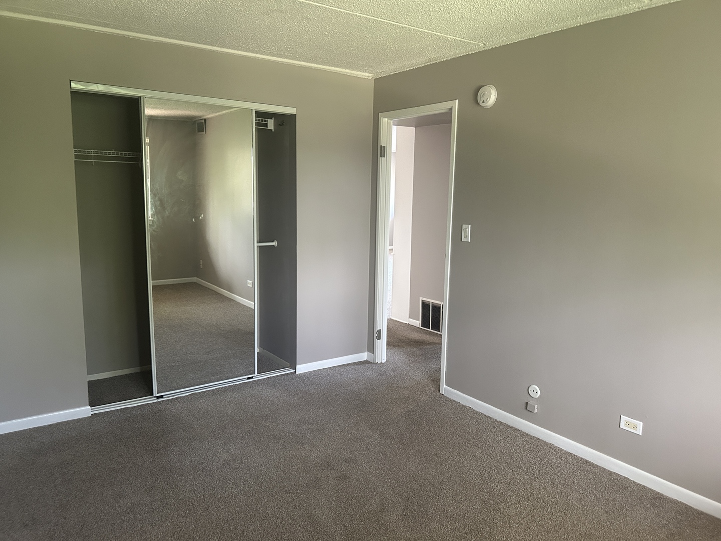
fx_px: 542
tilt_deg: -8.0
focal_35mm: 26
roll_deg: -0.7
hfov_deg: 67.3
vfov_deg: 53.1
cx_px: 360
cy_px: 270
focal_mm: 5.7
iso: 400
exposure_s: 1/60
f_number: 1.5
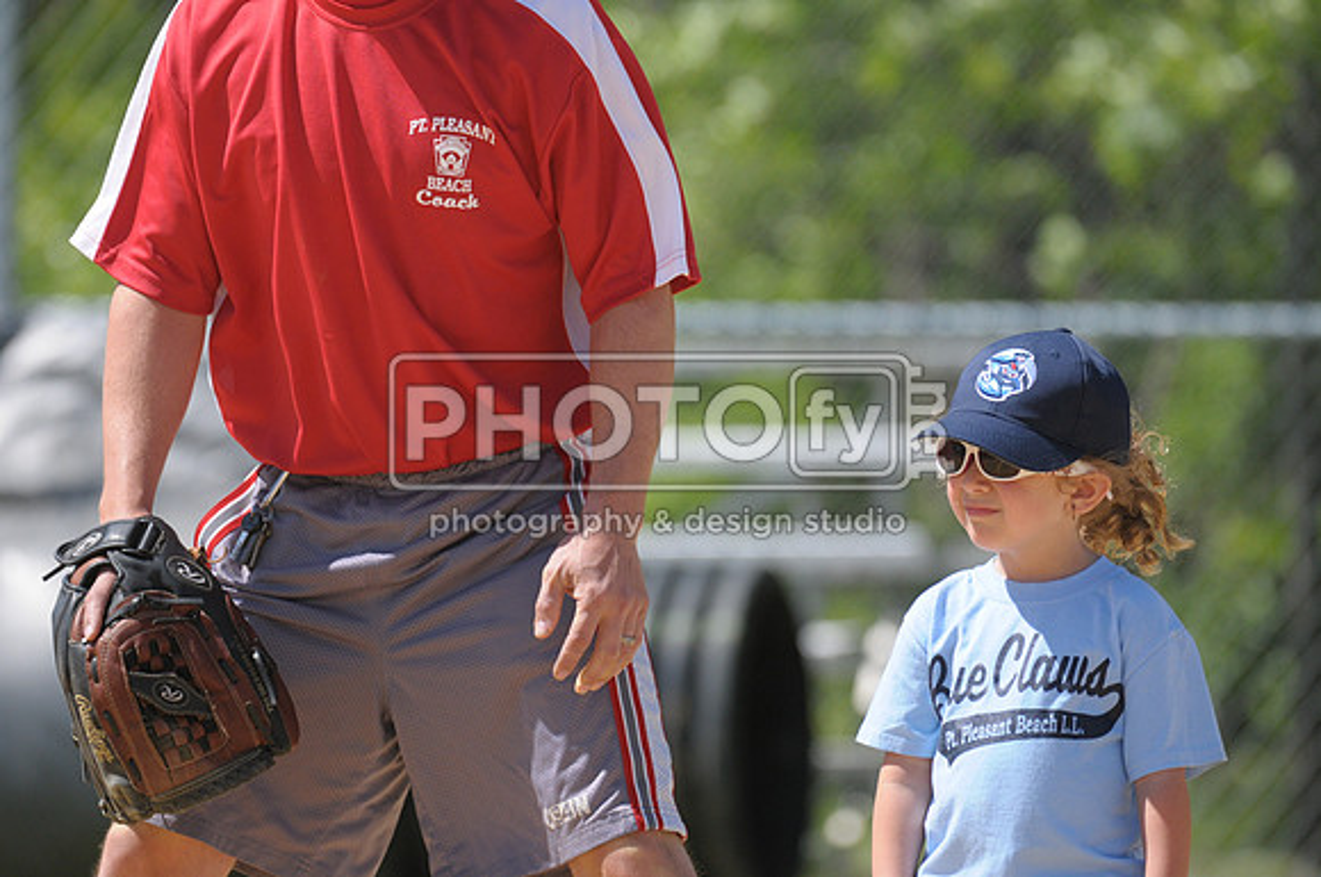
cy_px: 438
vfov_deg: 3.3
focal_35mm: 420
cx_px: 660
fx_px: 15390
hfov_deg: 4.9
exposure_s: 1/3200
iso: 640
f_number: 4
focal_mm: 280
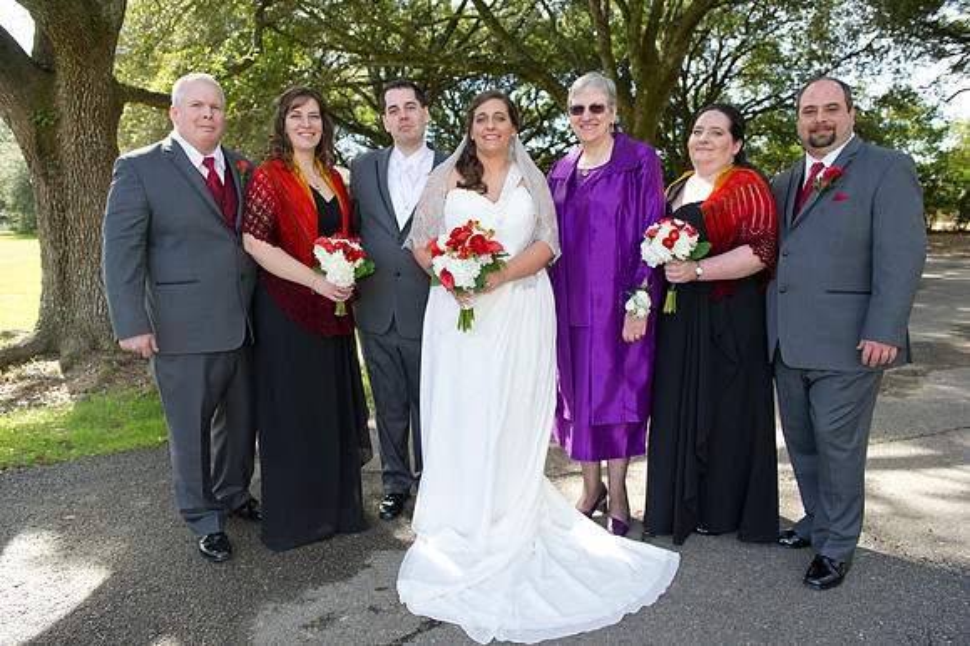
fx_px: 754
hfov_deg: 65.5
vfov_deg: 46.4
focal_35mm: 28
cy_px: 323
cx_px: 485
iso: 320
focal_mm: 28
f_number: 5.6
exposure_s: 1/200
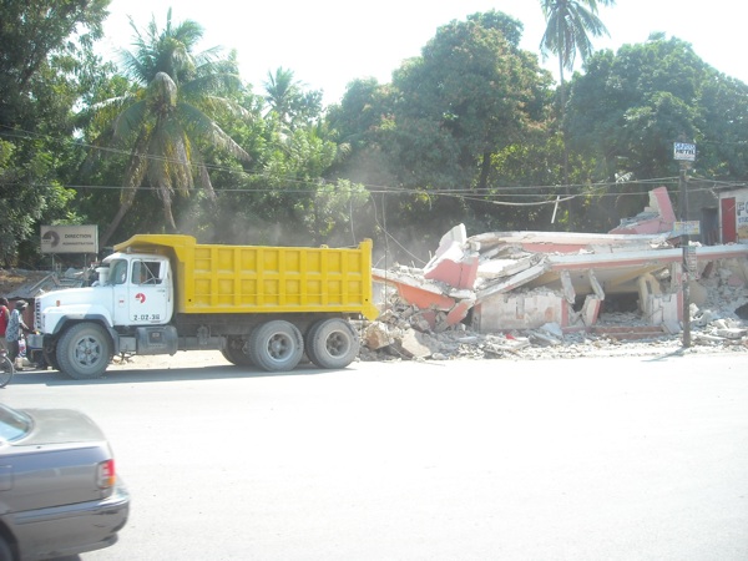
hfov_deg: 52.6
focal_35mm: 35
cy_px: 280
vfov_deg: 40.7
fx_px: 756
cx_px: 374
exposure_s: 1/402
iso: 64
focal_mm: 5.7
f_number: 2.8
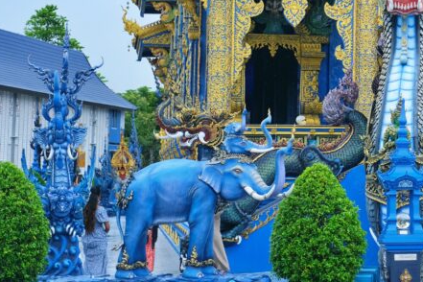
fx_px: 1445
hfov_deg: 16.2
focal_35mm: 123
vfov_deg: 11.0
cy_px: -20
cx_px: 466
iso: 320
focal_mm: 35
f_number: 4.5
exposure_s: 1/600
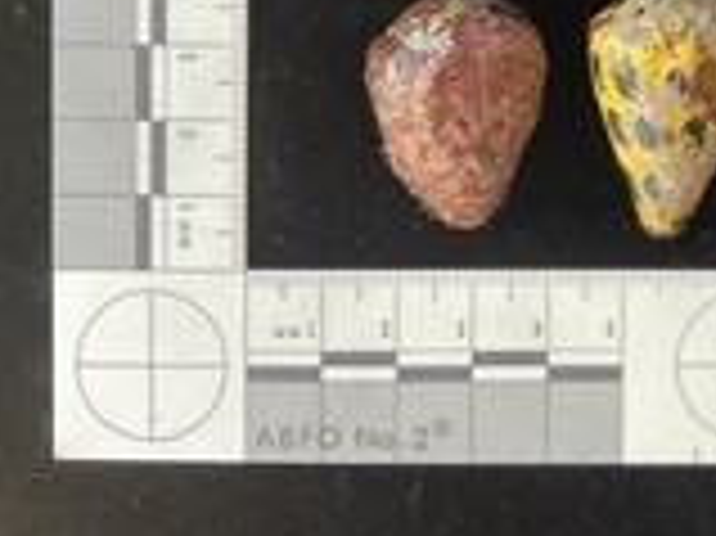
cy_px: -7
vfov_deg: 22.0
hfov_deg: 28.1
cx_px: 748
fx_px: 1323
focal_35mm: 64
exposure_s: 1/60
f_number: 1.8
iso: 32
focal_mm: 3
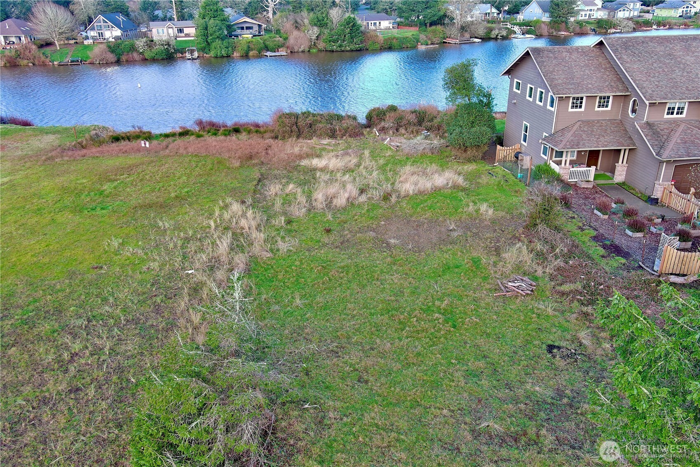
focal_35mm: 29
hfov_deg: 63.7
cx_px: 350
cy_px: 234
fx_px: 564
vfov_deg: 45.0
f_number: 2.8
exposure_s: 1/158
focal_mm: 10.57
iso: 100
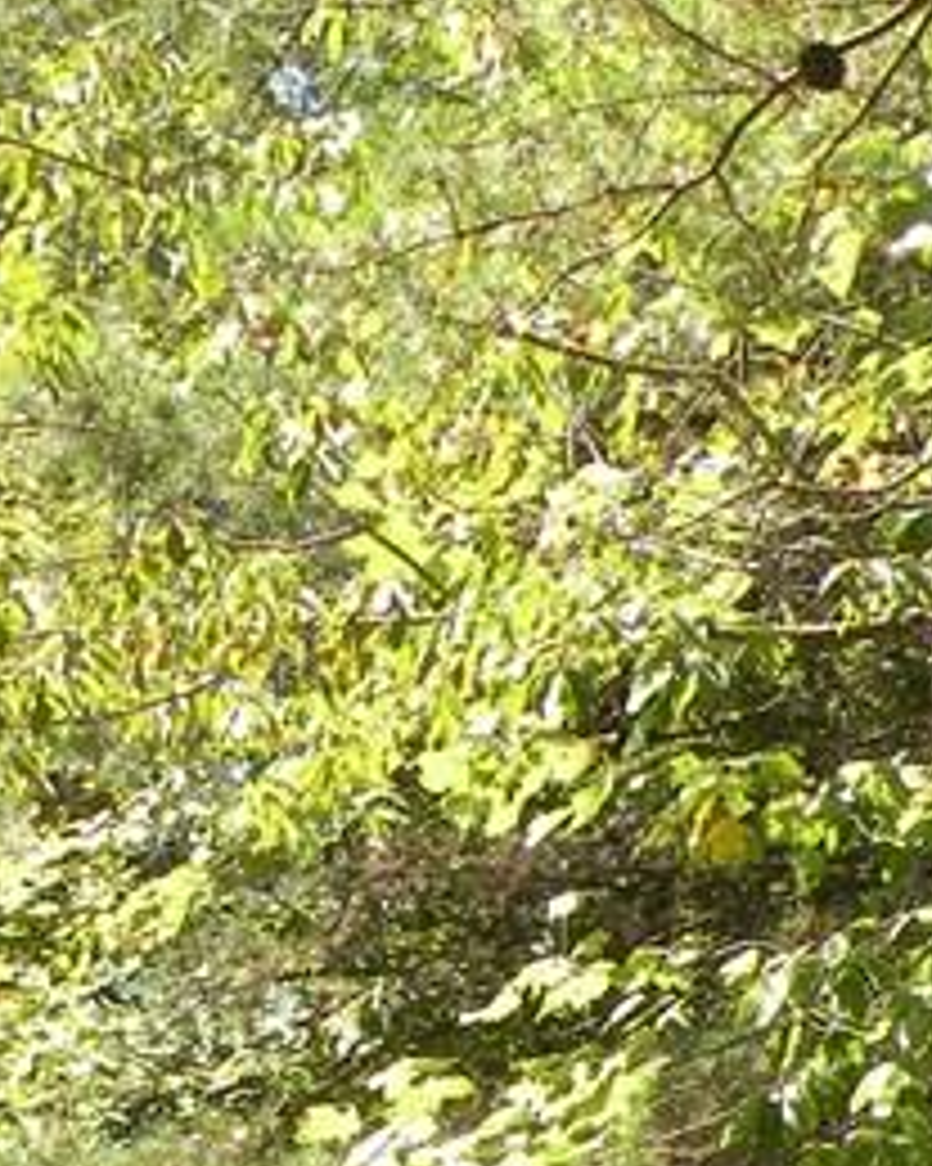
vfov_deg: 11.6
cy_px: 1508
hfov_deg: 9.5
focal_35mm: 162
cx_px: 27
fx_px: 5589
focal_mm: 7.4
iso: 64
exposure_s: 1/109
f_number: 4
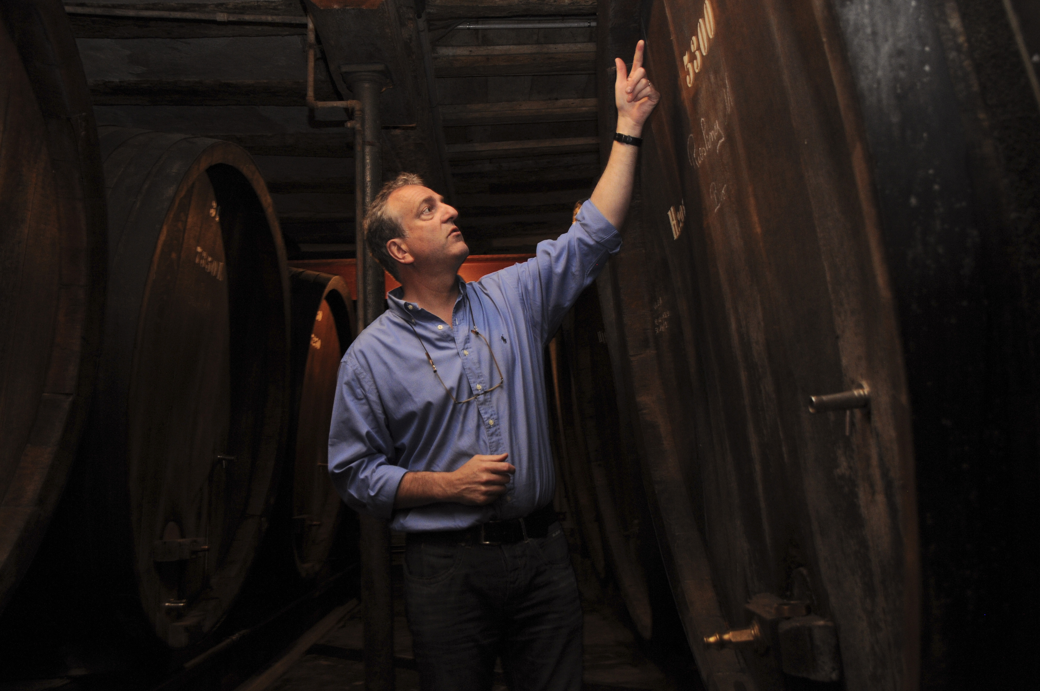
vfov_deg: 43.5
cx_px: 520
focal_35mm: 30
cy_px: 346
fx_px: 866
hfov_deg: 62.0
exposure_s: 1/15
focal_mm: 20
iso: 640
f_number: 5
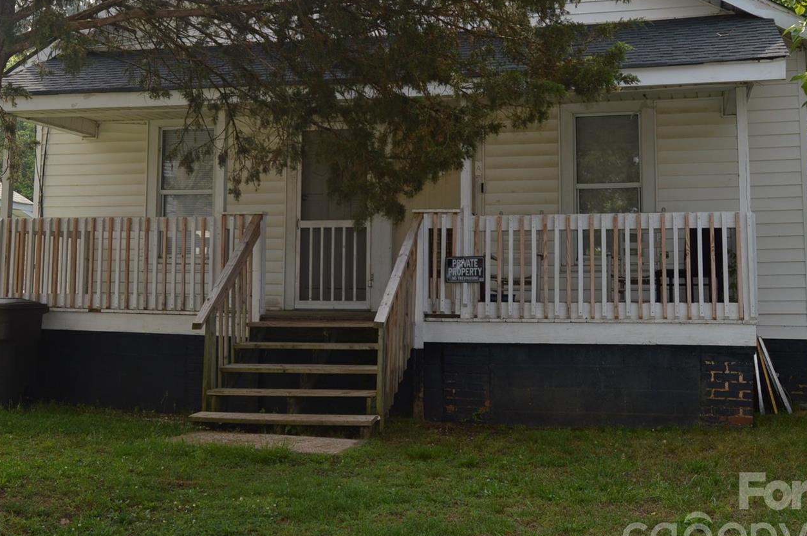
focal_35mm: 49
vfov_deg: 27.2
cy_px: 155
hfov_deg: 40.2
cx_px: 328
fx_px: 1097
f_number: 7.1
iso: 100
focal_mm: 20
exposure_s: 1/200
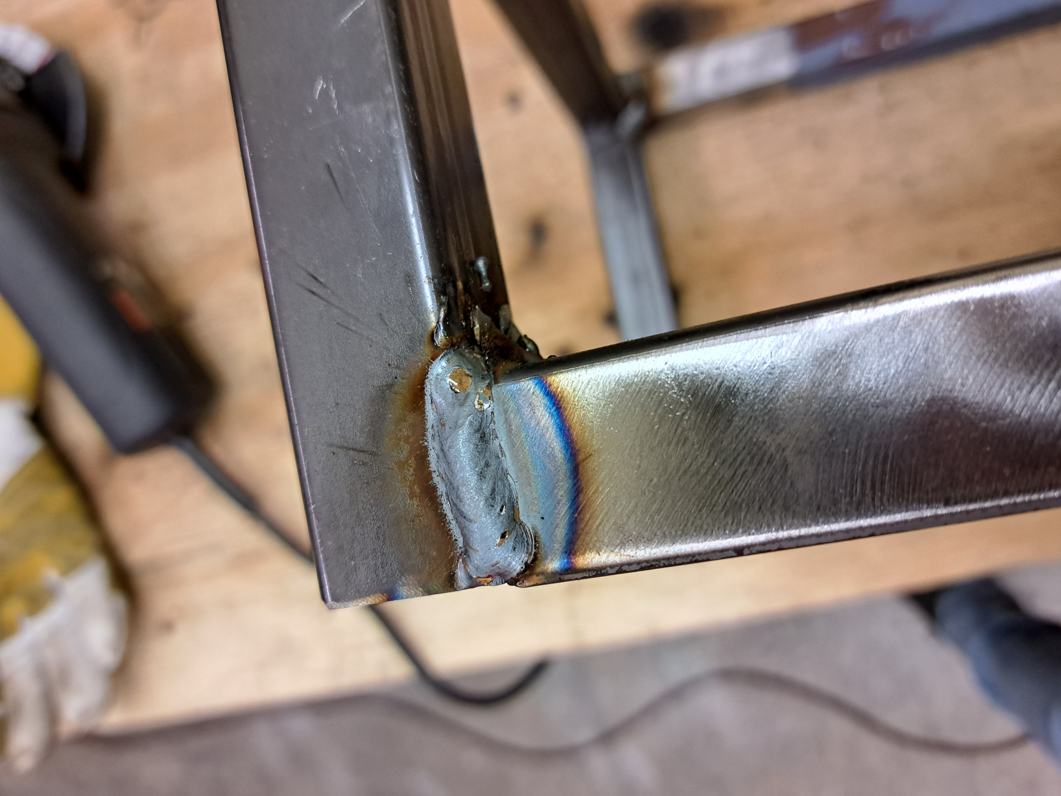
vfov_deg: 56.8
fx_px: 736
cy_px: 398
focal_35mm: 24
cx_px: 530
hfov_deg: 71.6
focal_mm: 5.23
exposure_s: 1/60
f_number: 1.8
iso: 250
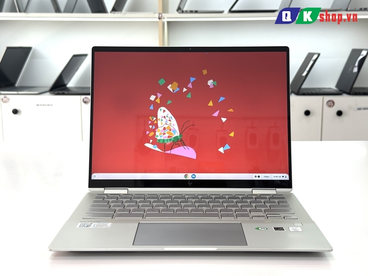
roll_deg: +1.1
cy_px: 140
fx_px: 521
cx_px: 185
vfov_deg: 29.7
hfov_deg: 38.9
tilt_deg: -10.1
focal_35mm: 49
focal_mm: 6.76
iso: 50
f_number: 1.78
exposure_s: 1/157
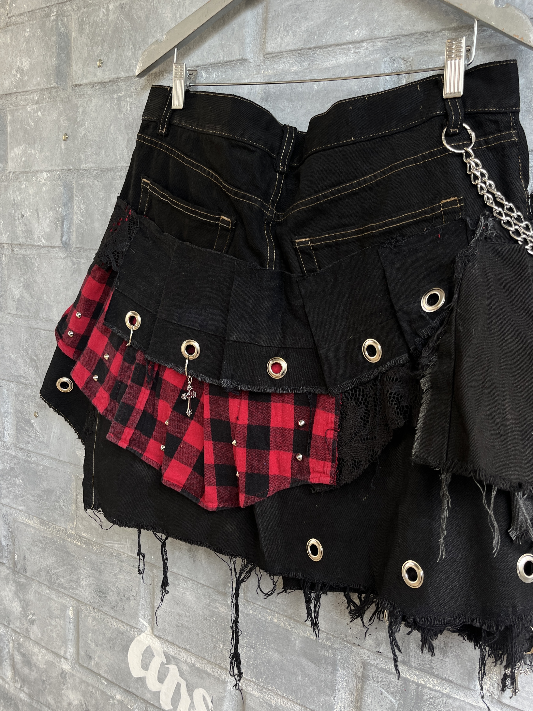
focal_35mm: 26
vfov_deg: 67.3
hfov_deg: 53.1
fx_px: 534
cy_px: 356
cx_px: 266
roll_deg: +3.5
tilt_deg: -9.4
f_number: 1.6
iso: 100
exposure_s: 1/121
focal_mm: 5.1
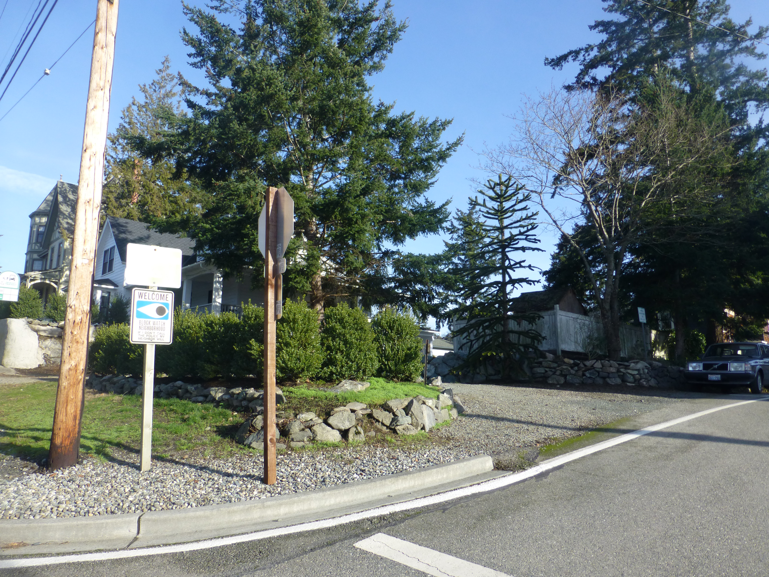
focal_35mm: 24
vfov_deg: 56.8
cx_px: 384
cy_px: 288
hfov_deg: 71.6
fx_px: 533
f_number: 4
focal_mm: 4.3
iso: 100
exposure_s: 1/400
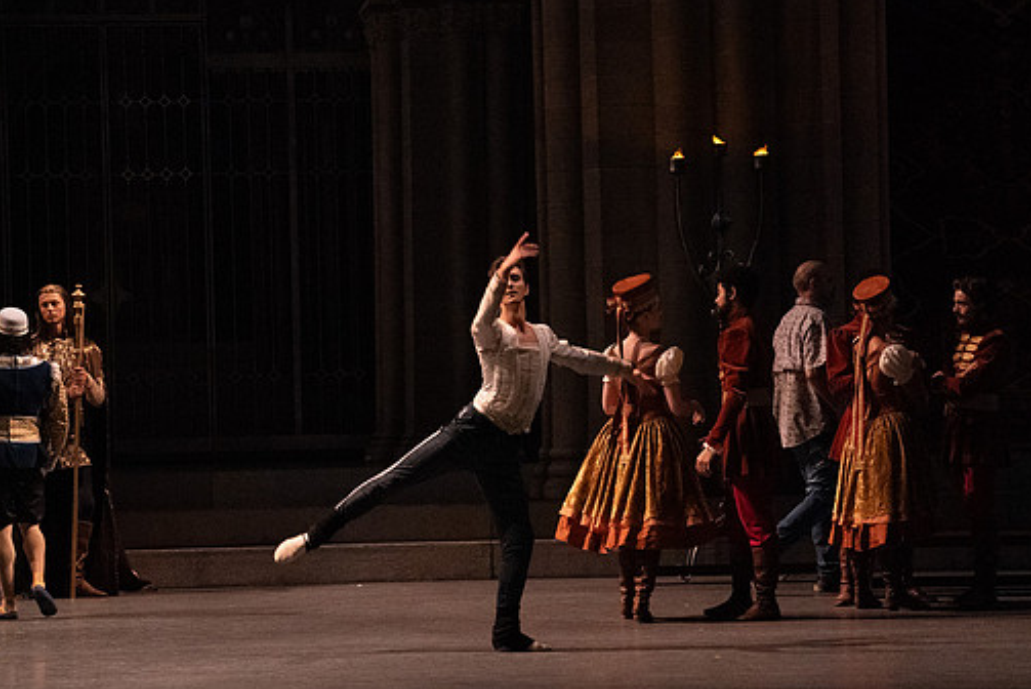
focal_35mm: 174
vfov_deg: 7.9
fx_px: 4986
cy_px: 356
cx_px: 588
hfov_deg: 11.8
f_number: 6.3
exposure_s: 1/320
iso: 25600
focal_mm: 151
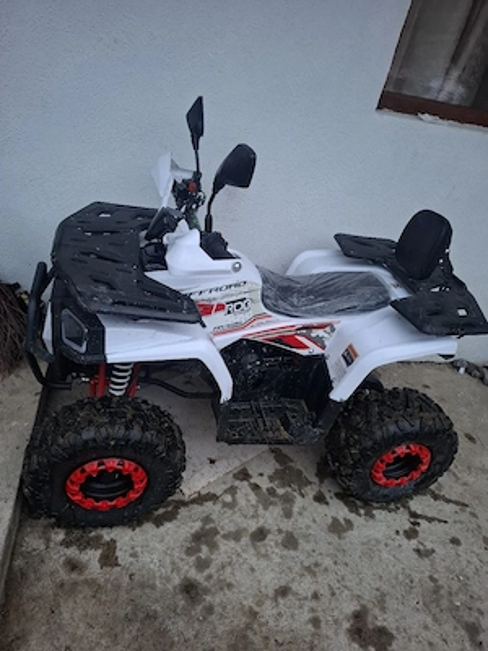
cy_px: 326
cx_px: 244
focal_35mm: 23
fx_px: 432
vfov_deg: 73.9
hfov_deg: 58.9
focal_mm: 5.54
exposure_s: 1/33
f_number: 1.8
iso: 400
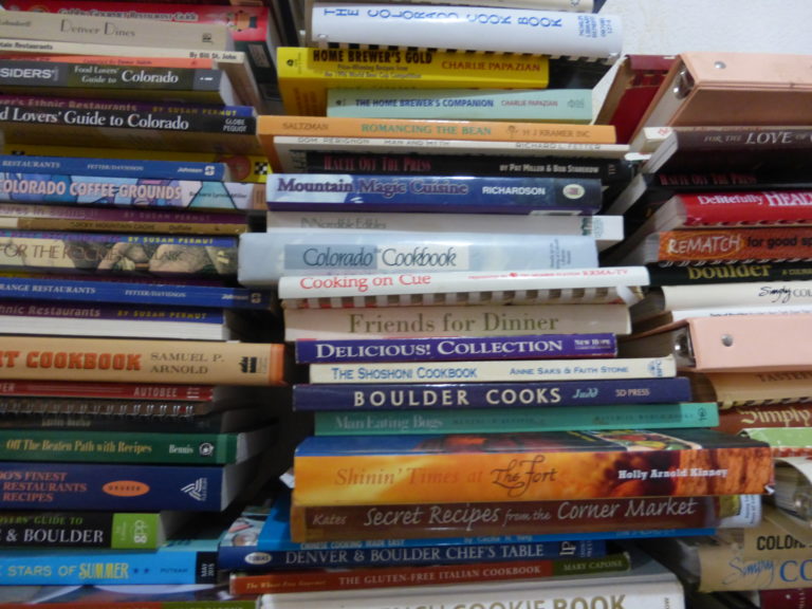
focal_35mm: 24
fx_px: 563
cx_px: 406
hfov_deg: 71.6
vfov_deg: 56.8
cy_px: 304
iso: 400
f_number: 3.3
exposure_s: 1/6
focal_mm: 4.3
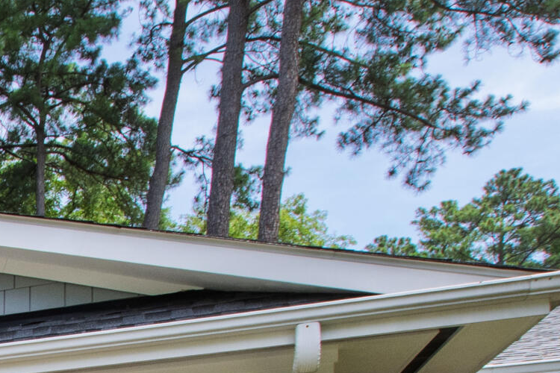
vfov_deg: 19.0
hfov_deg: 23.5
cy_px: 604
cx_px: -361
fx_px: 933
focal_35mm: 60
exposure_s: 1/200
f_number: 8
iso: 200
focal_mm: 10
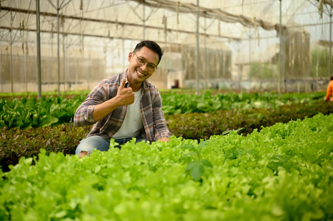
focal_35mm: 40
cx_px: 166
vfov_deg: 33.3
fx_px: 370
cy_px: 110
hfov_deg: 48.5
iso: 500
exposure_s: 1/250
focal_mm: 27
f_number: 1.2
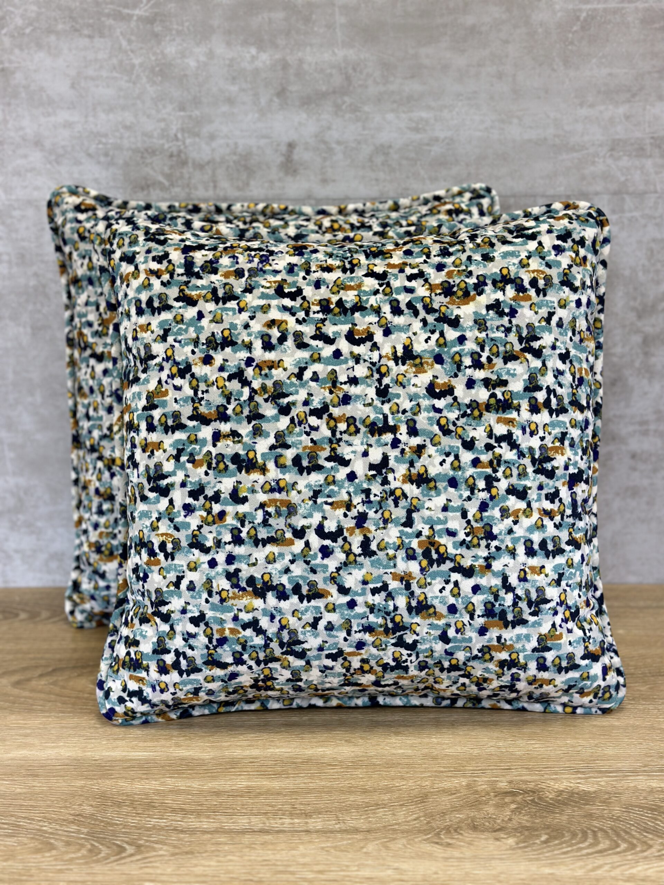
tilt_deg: -13.8
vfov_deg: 39.7
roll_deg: +0.4
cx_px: 332
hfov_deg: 30.3
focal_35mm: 48
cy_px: 442
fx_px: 1228
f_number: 1.78
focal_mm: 6.86
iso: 100
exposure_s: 1/170
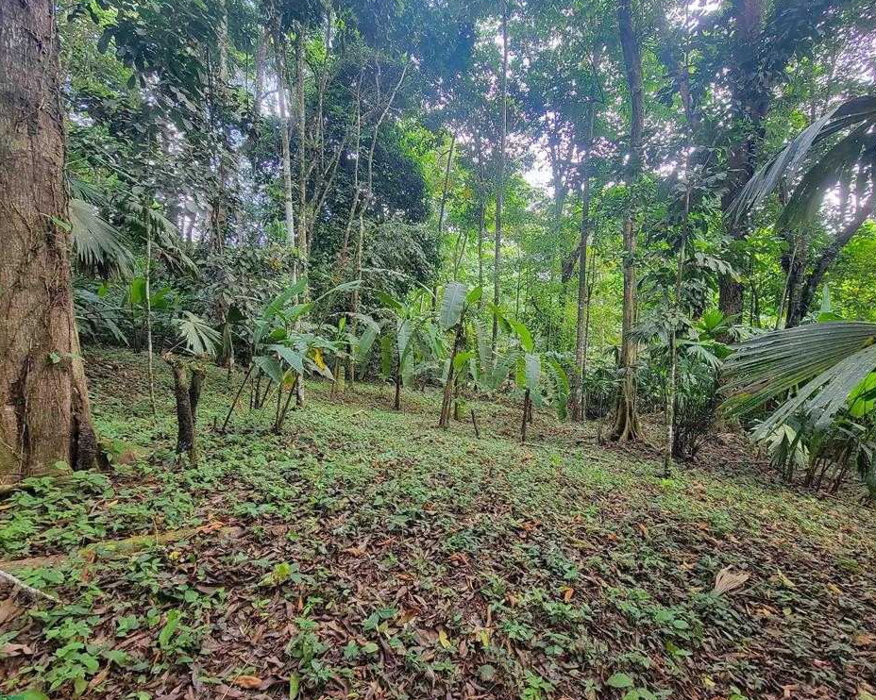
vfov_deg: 88.0
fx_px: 363
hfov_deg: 100.6
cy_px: 348
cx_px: 465
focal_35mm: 14
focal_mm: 2.2
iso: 160
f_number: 2.2
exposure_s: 1/60
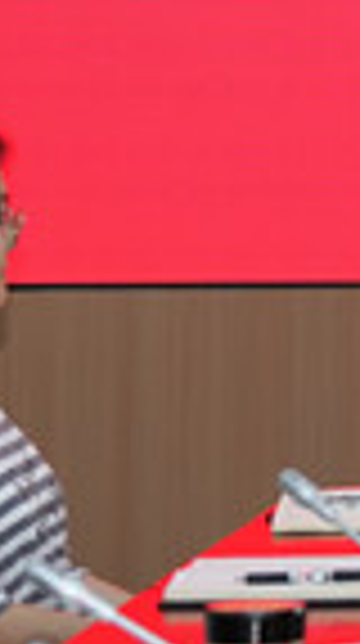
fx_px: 7004
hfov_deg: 2.9
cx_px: 1206
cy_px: -358
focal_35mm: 411
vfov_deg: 5.2
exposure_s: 1/80
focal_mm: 70
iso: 320
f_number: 5.6
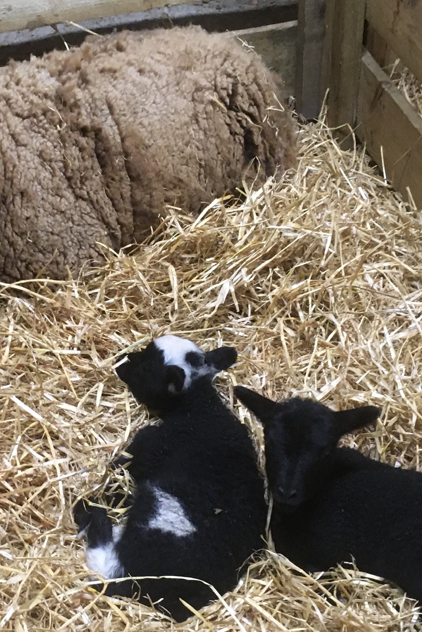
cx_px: 146
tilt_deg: -39.8
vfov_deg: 37.5
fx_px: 932
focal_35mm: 53
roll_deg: +6.0
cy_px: 355
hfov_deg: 25.4
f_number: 2.2
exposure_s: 1/17
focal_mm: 4.15
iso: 200
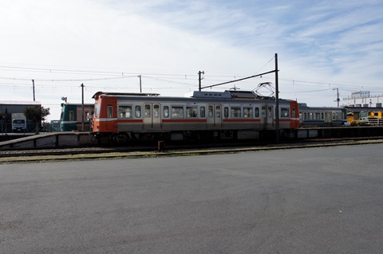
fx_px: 338
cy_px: 127
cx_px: 192
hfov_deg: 59.1
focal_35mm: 32
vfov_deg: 41.3
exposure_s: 1/500
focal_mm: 21.2
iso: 200
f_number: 8
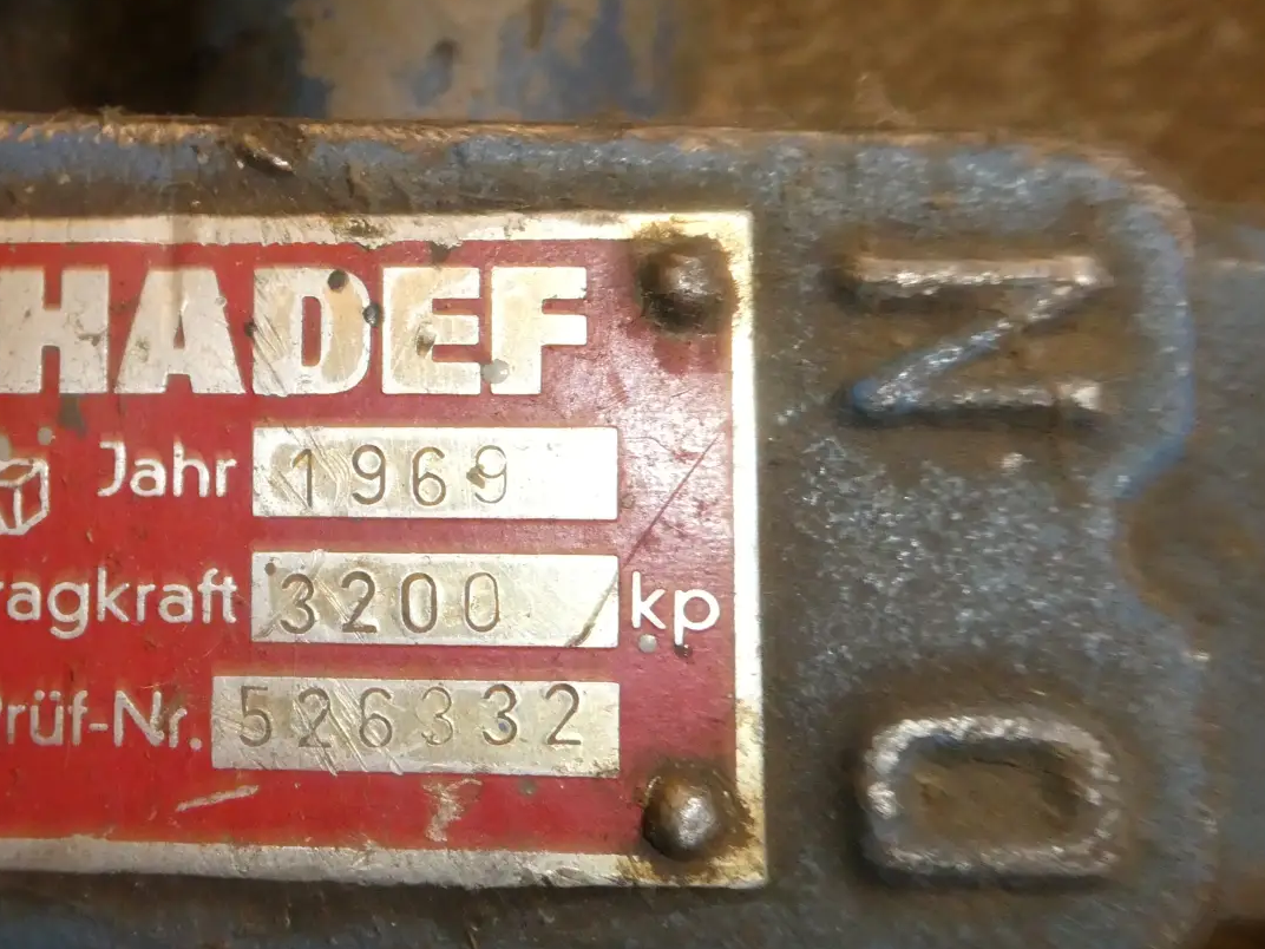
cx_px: 150
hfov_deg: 40.8
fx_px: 1571
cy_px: 497
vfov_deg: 33.6
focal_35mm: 43
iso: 640
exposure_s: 1/60
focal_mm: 4.3
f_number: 3.3
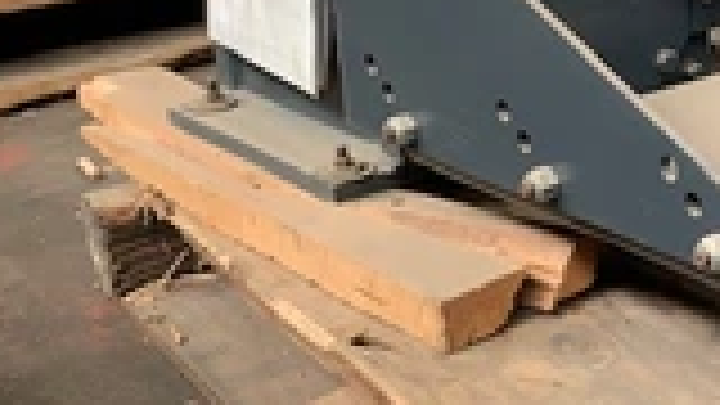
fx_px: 1355
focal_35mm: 71
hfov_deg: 27.2
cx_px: 801
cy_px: 171
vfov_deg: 17.0
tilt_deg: -19.7
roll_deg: +0.0
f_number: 1.8
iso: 80
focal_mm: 4.25
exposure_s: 1/121
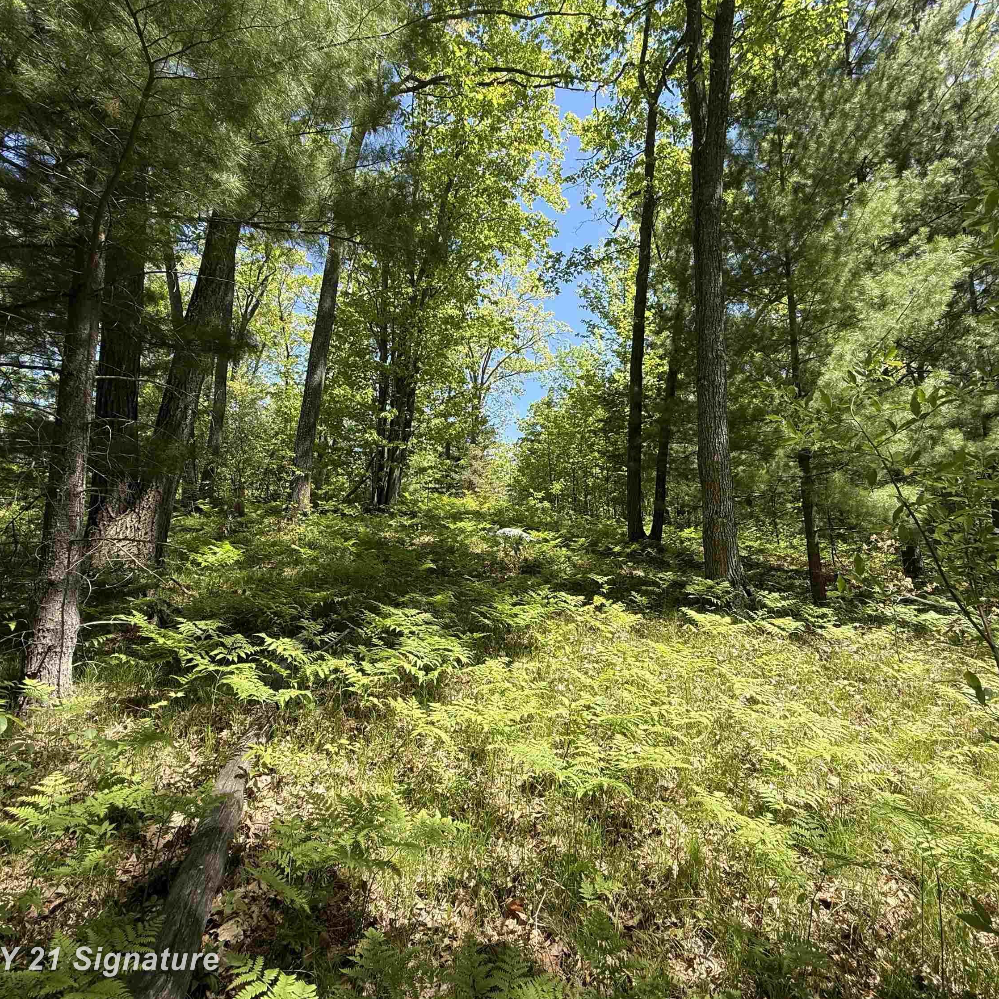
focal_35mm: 17
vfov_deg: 84.0
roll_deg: -0.9
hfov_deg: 84.0
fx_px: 555
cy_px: 496
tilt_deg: +8.4
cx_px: 512
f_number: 2.2
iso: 50
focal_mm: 2.22
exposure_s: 1/545
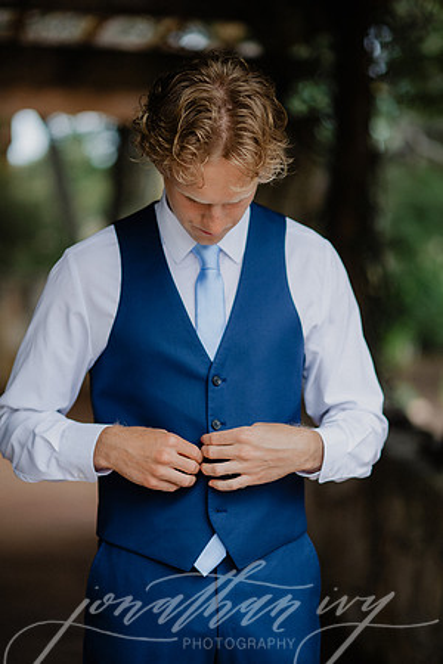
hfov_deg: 16.1
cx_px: 222
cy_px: 332
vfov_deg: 23.9
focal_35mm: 85
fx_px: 1569
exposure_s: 1/2000
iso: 200
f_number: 2
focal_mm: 85
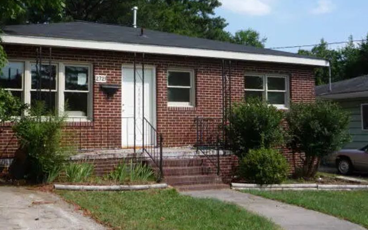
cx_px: 160
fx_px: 491
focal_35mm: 49
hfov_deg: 41.0
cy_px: 90
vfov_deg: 26.3
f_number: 5
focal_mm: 5.2
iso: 100
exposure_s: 1/400
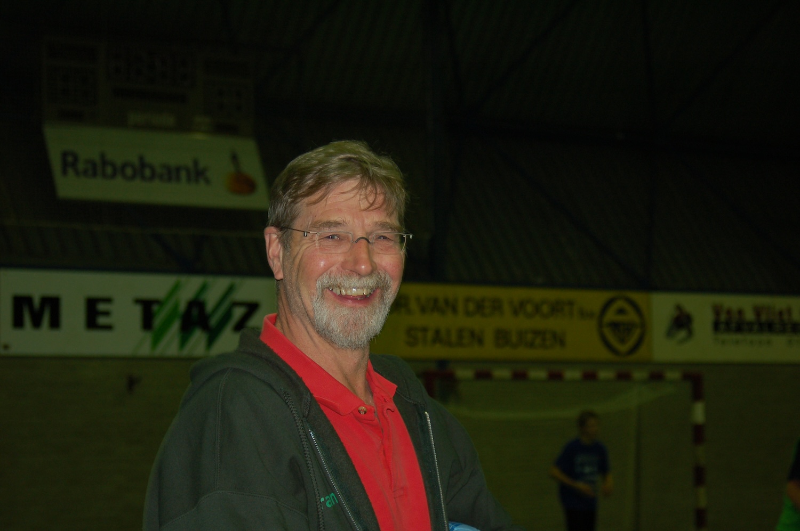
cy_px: 266
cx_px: 400
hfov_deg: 22.6
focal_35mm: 90
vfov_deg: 15.2
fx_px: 1998
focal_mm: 60
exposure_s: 1/60
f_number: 4.8
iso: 400
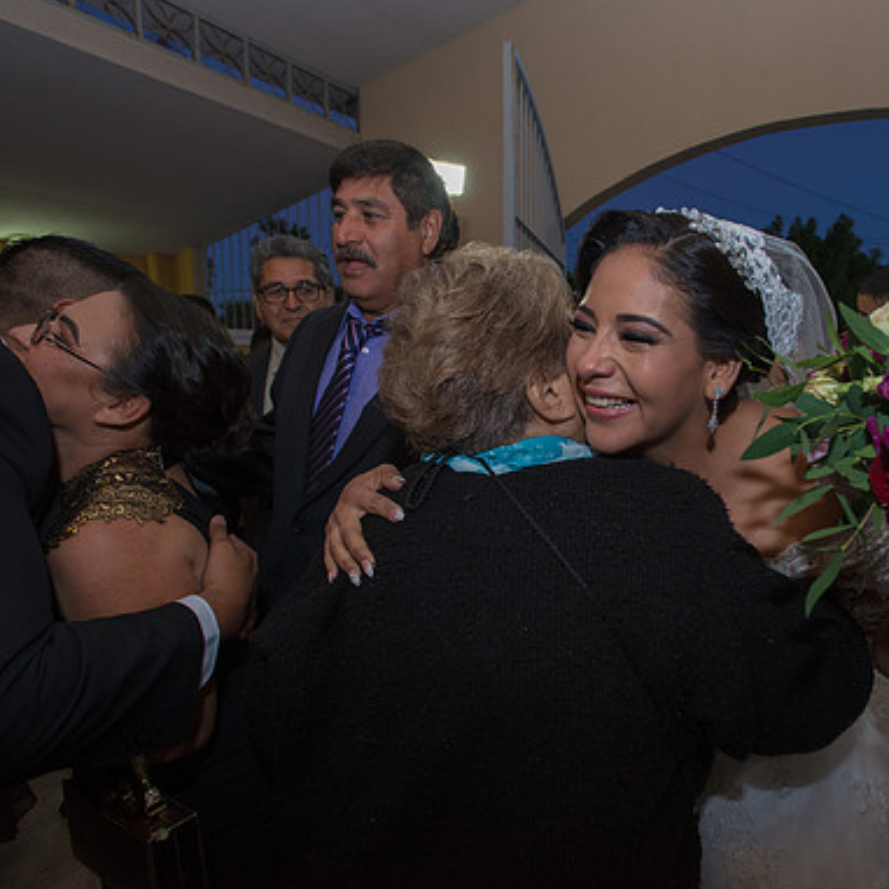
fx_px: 639
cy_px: 442
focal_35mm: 22
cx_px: 579
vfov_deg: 69.6
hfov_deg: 68.0
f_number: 3.5
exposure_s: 1/100
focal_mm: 17
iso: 1600
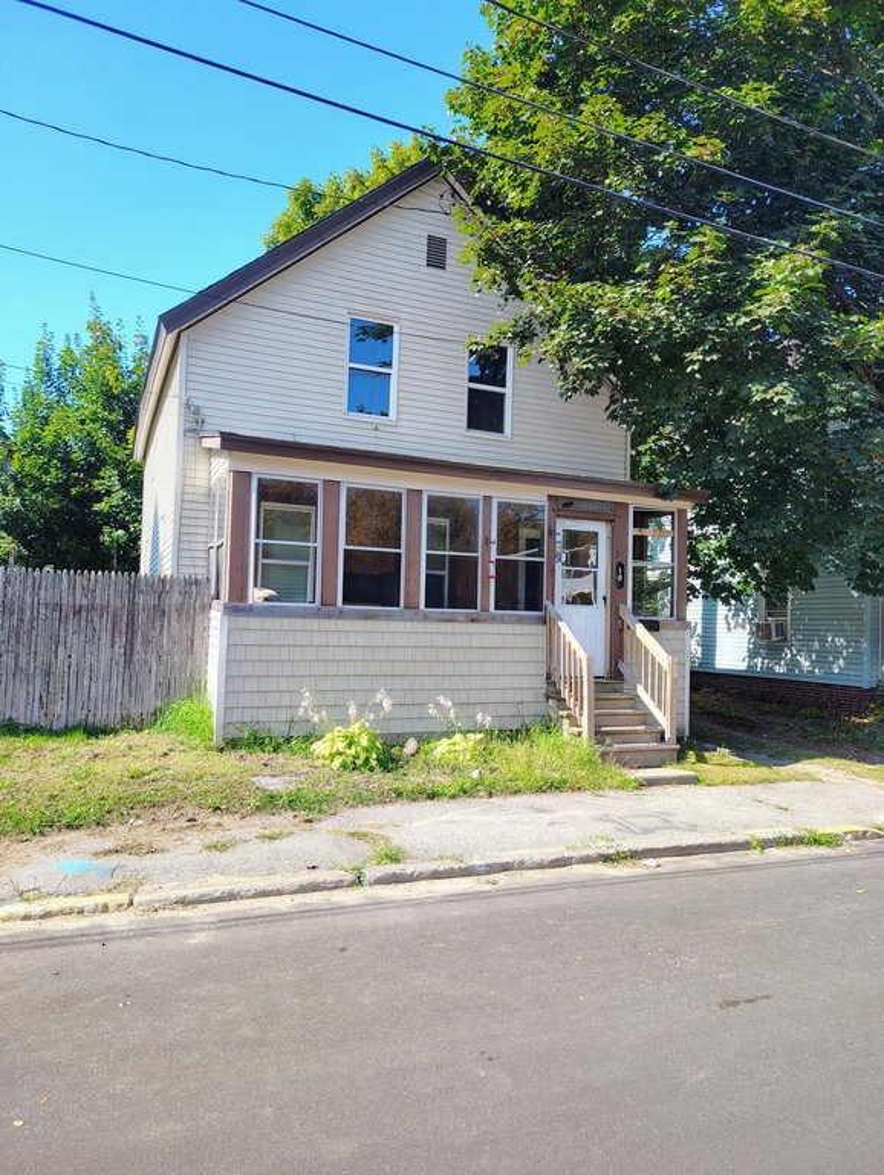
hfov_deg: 56.9
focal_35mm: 24
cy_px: 588
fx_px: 815
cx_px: 442
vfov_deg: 71.5
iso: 100
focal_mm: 5.56
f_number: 1.8
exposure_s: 1/286
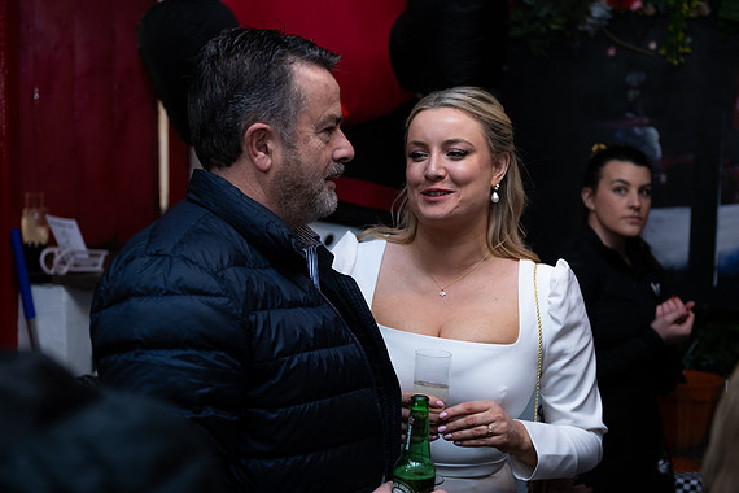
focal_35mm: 59
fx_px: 1211
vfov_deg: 23.0
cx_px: 364
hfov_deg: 33.9
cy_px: 245
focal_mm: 58
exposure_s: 1/160
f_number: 3.5
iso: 640
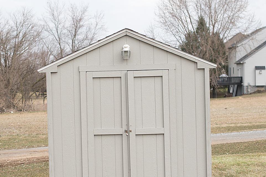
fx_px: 791
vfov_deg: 12.8
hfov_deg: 19.1
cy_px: 130
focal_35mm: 107
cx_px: 102
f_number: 3.2
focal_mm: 50
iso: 400
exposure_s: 1/2500
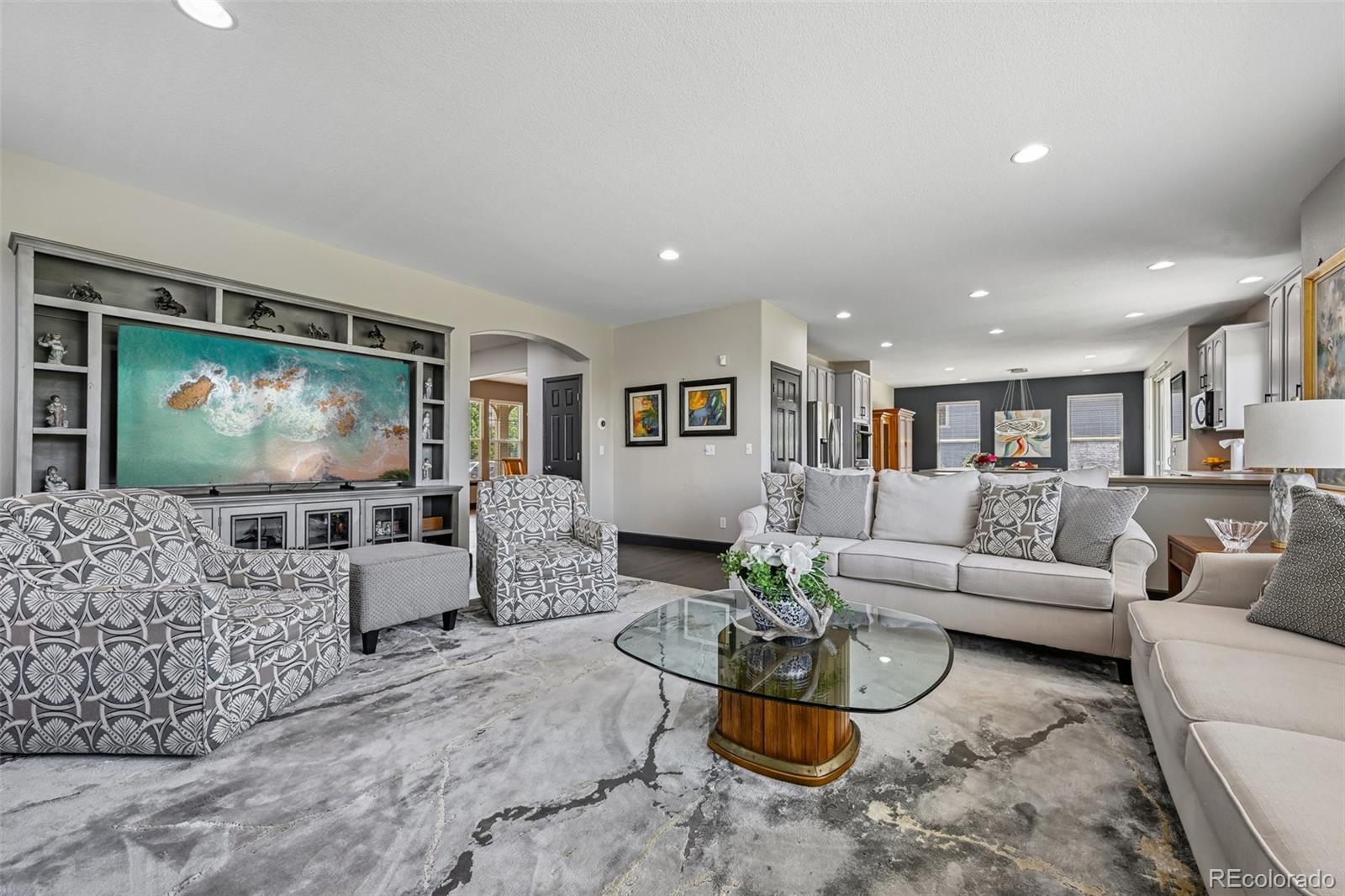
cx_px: 672
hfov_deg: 104.3
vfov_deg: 81.2
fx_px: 523
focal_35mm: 14
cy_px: 448
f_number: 10
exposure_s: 1/10
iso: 400
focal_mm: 14
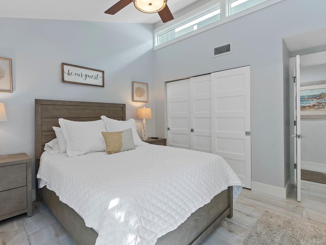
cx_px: 150
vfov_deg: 71.6
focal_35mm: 18
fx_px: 170
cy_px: 118
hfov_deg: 87.6
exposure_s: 1/3
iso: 100
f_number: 8
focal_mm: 16
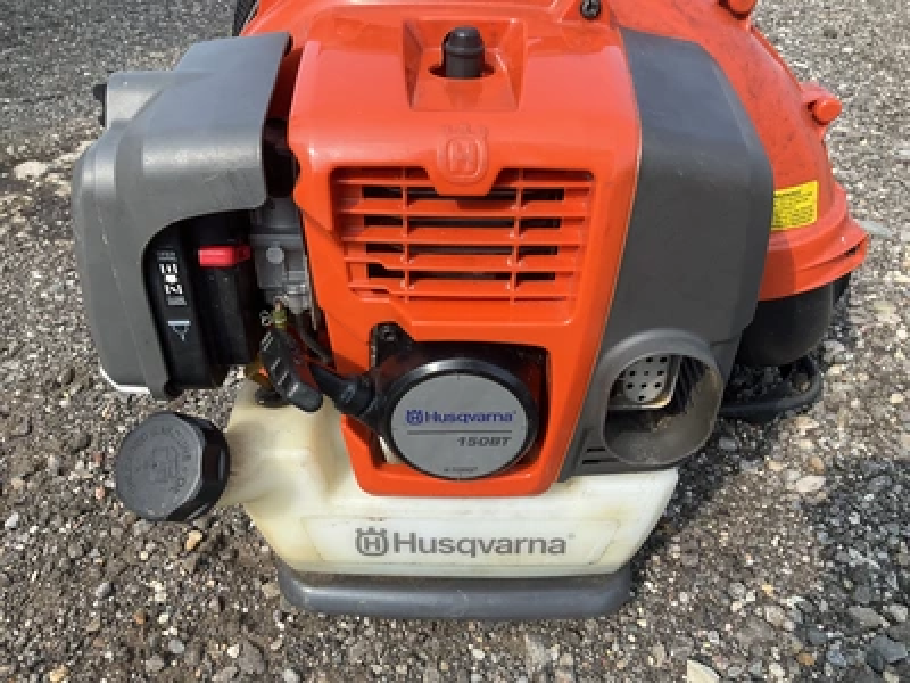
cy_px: 342
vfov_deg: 48.2
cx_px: 455
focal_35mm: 29
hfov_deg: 61.7
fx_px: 762
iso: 25
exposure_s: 1/586
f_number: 1.8
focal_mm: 3
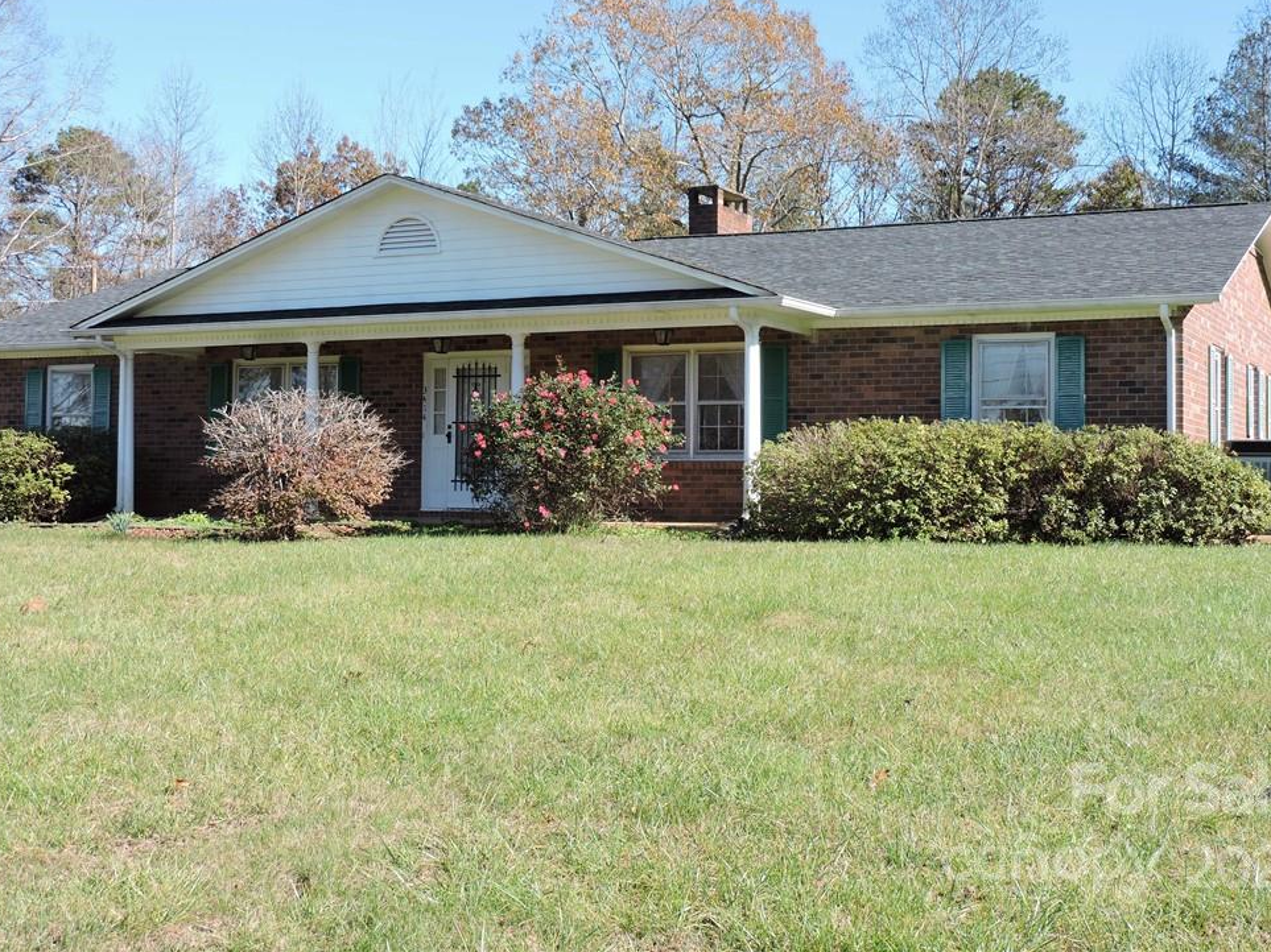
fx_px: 1836
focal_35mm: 50
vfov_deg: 29.1
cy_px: 447
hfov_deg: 38.2
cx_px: 661
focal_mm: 8.4
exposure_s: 1/400
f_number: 3.5
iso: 100
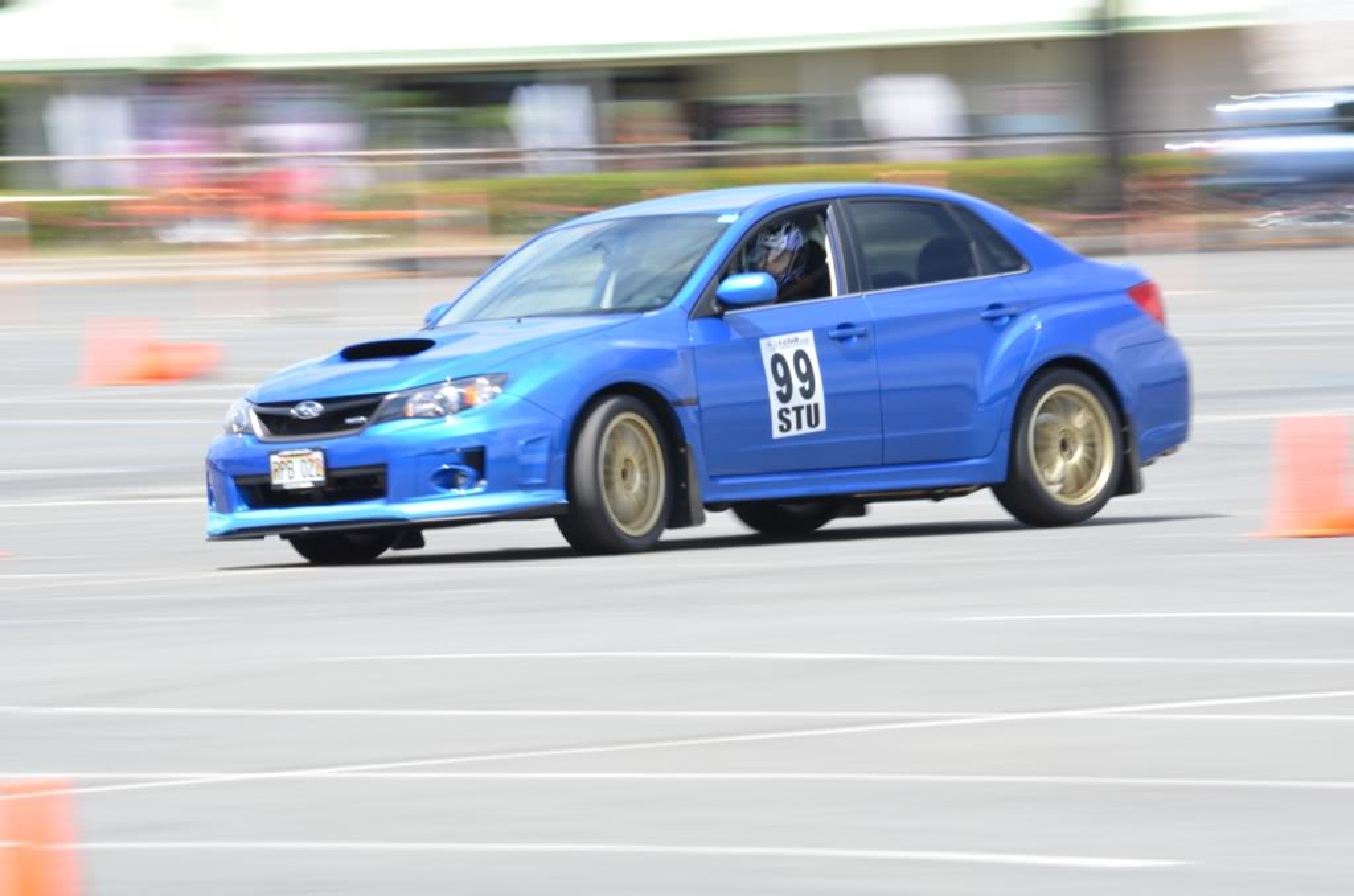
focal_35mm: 405
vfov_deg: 3.4
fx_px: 15199
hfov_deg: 5.1
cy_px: 448
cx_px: 677
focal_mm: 270
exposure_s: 1/30
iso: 200
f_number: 20
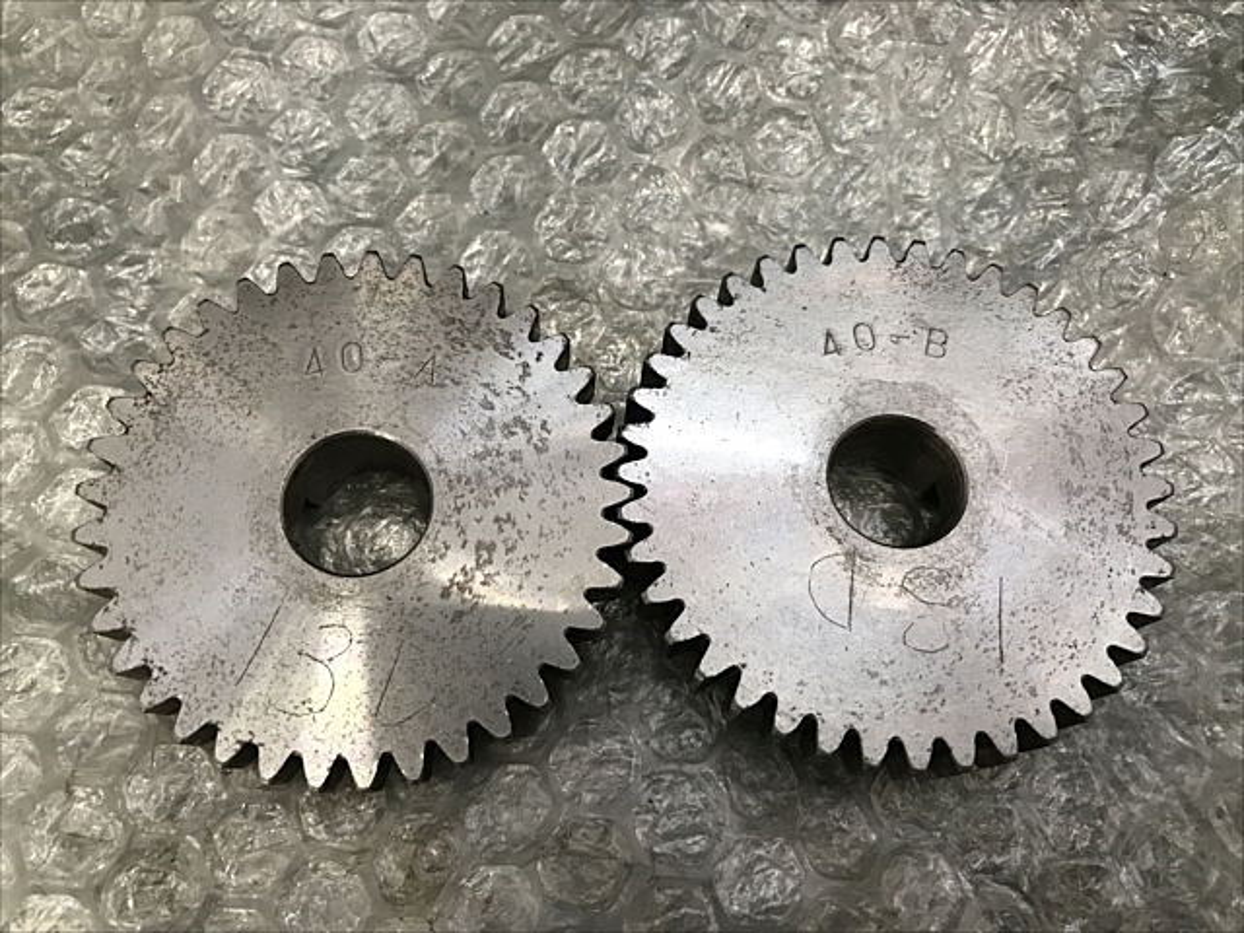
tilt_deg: -68.8
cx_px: 622
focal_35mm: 28
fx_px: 1006
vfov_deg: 49.7
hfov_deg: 63.4
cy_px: 466
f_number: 1.8
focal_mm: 3.99
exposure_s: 1/20
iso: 40
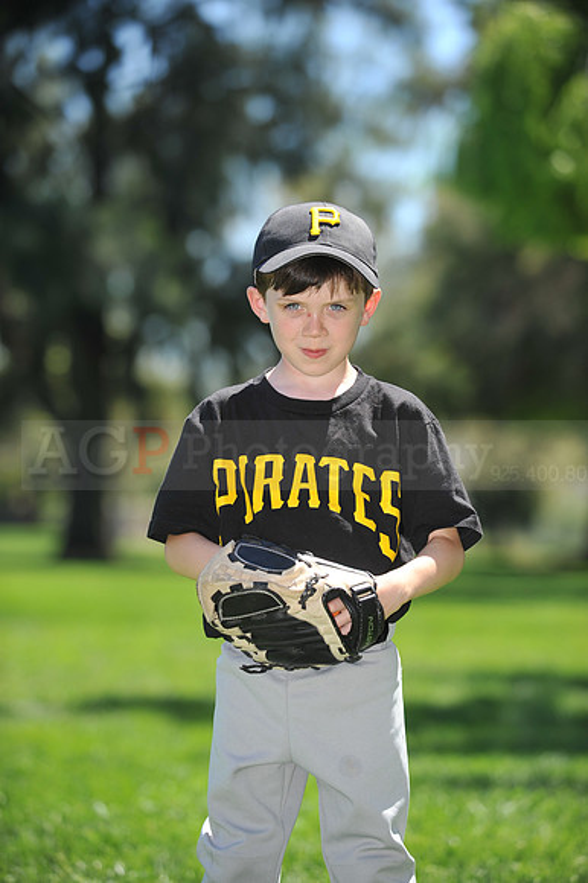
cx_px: 294
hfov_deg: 10.5
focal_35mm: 130
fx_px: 3189
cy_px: 442
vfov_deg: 15.8
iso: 200
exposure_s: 1/1000
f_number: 4
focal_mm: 130
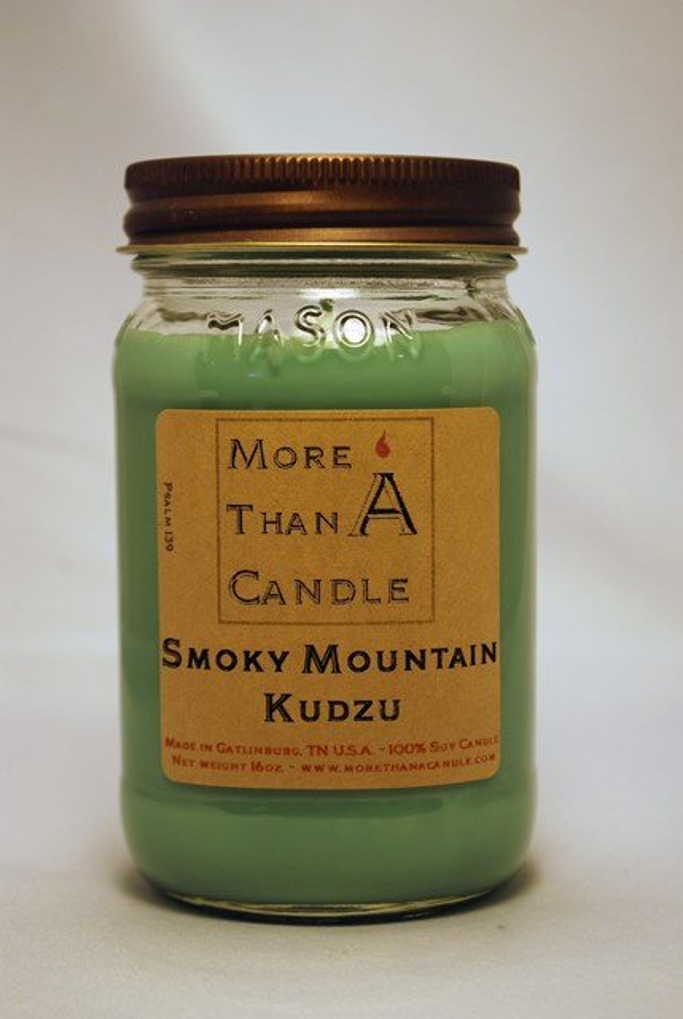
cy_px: 510
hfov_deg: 16.6
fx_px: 2339
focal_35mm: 82
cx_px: 342
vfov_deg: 24.6
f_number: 5.6
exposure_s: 1/125
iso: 200
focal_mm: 55
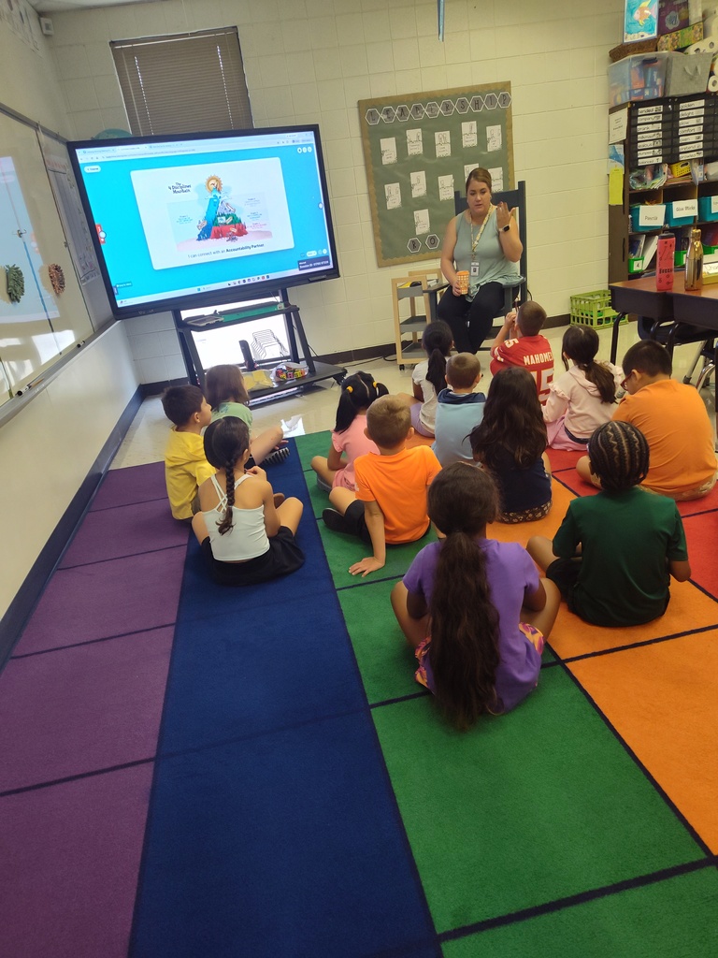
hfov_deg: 58.9
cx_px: 359
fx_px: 636
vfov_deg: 73.9
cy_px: 479
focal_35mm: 23
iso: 775
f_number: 1.8
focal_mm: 5.56
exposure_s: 1/120
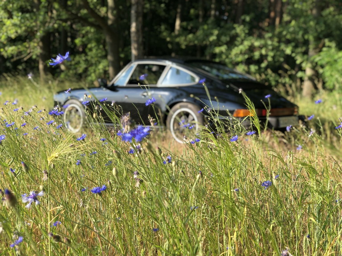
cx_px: 171
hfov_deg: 36.8
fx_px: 514
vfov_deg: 28.0
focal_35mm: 52
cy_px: 128
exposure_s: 1/417
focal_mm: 6
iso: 16
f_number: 2.4
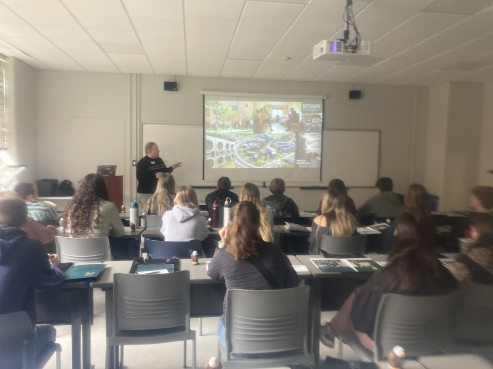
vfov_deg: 49.7
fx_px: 399
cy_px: 184
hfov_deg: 63.4
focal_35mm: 28
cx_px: 246
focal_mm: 3.99
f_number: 1.8
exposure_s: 1/60
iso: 160
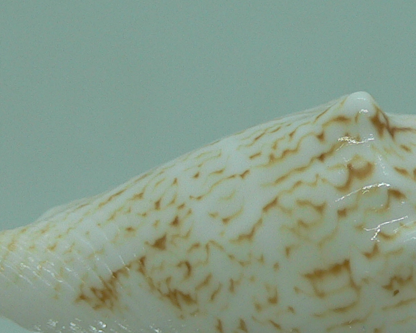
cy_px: 312
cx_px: 306
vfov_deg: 15.8
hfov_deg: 19.8
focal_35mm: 96
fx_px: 1182
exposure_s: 1/80
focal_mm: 4.6
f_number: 2.8
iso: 80
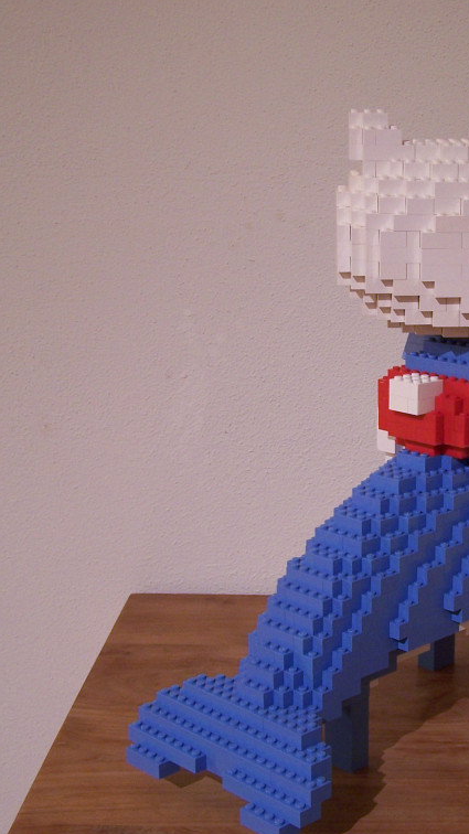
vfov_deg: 35.5
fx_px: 1305
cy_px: 414
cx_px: 423
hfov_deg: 20.0
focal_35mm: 59
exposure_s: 1/2
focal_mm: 6.7
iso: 80
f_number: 2.8
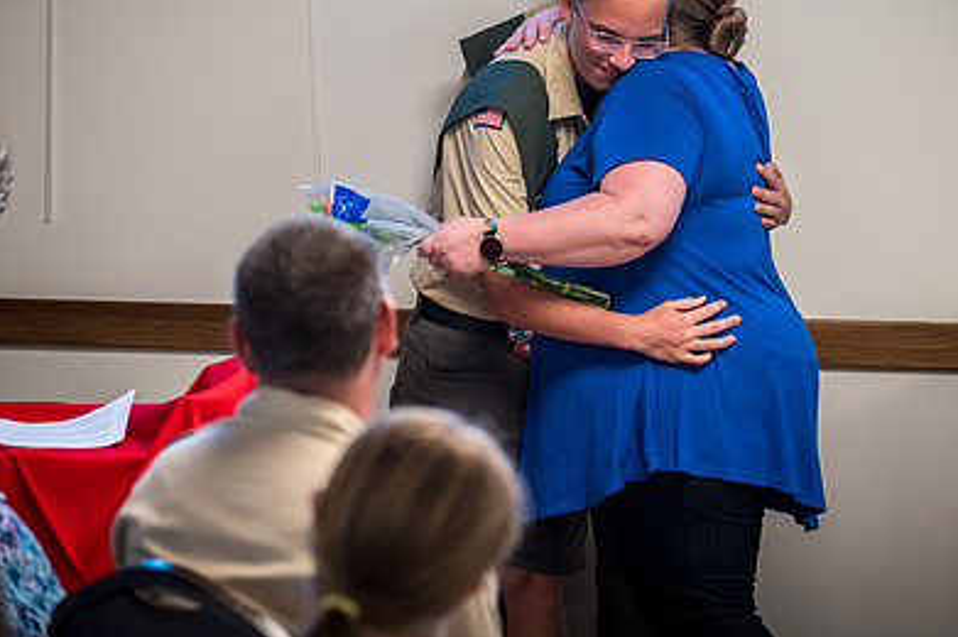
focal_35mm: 166
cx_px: 492
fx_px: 4414
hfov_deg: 12.4
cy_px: 196
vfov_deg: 8.2
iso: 2500
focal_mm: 112
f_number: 4
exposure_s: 1/125
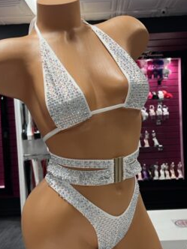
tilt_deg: -4.0
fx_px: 339
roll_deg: +3.3
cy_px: 143
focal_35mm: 47
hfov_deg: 30.9
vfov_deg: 40.3
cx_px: 104
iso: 80
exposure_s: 1/60
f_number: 1.5
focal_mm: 5.7
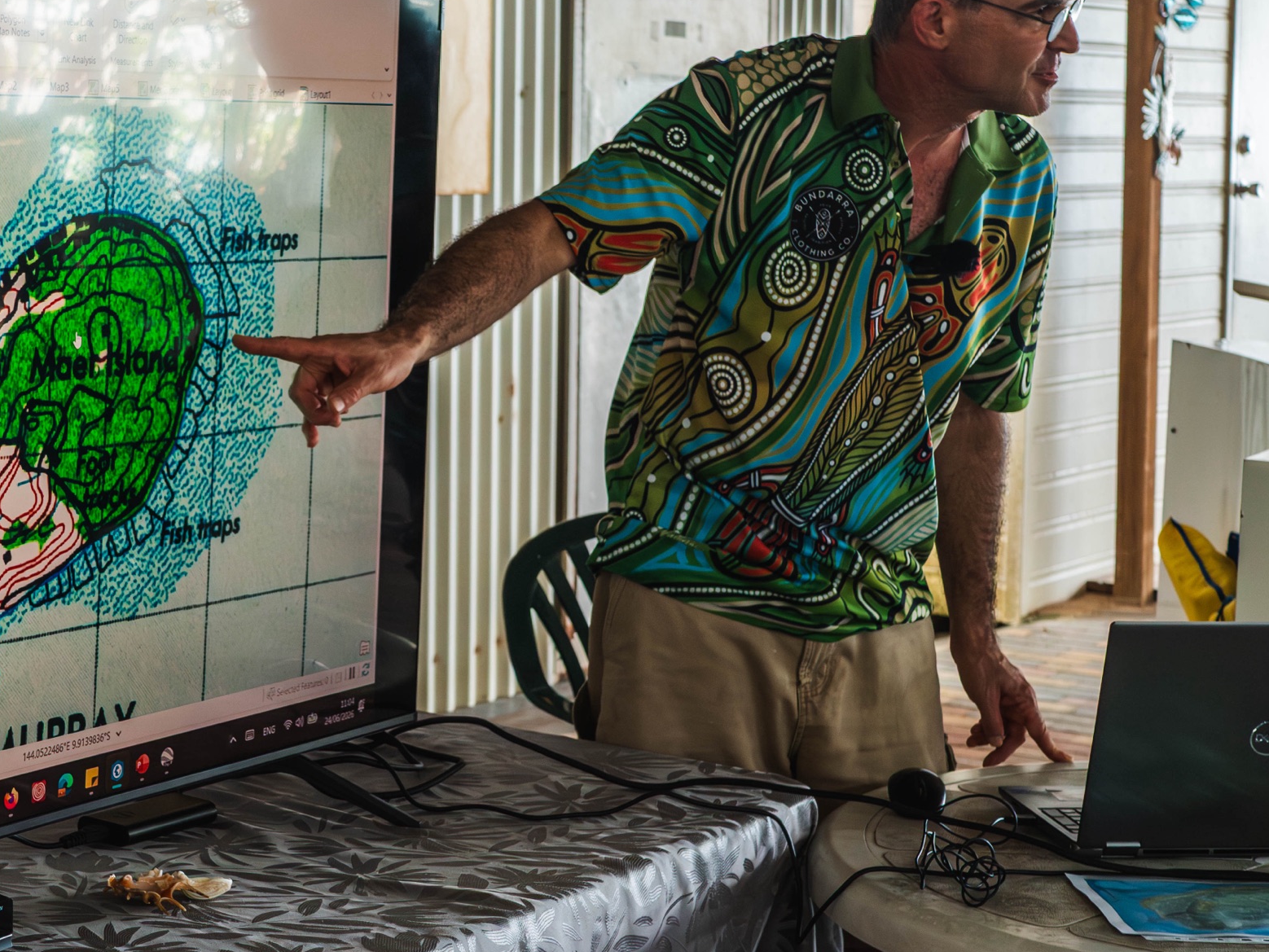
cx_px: 318
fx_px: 2823
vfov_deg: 19.1
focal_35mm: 77
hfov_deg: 25.0
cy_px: 372
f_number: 4
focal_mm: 25
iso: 640
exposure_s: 1/160
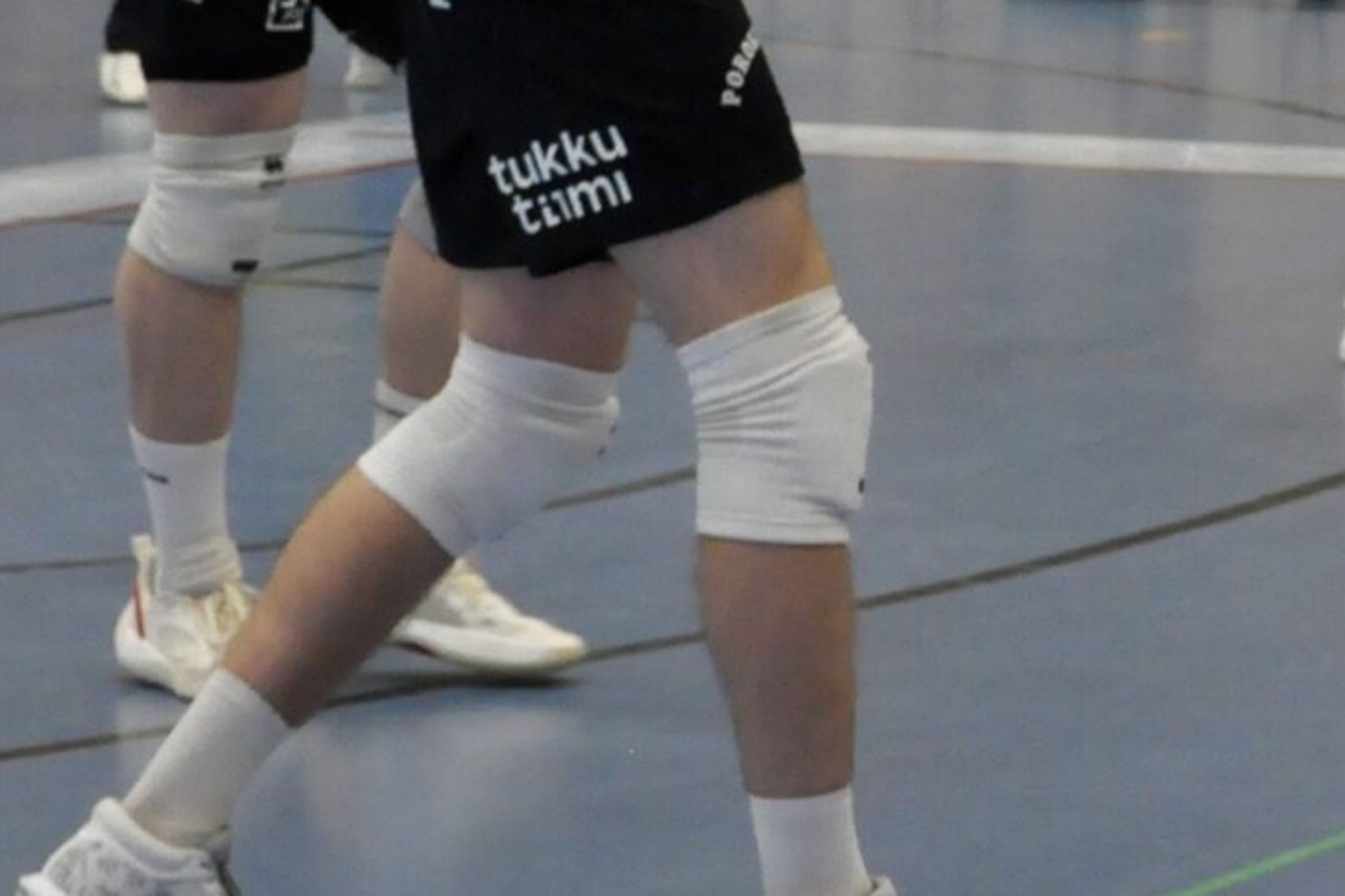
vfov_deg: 6.6
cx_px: 2028
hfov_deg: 9.7
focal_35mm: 206
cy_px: 69
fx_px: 7694
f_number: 5
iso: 1600
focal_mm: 40
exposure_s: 1/320
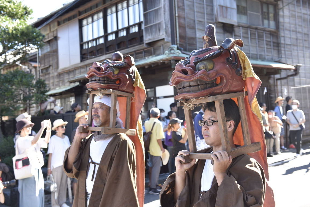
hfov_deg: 42.7
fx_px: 396
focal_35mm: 46
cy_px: 99
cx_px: 161
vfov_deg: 29.3
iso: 160
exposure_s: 1/100
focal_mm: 44
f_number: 5
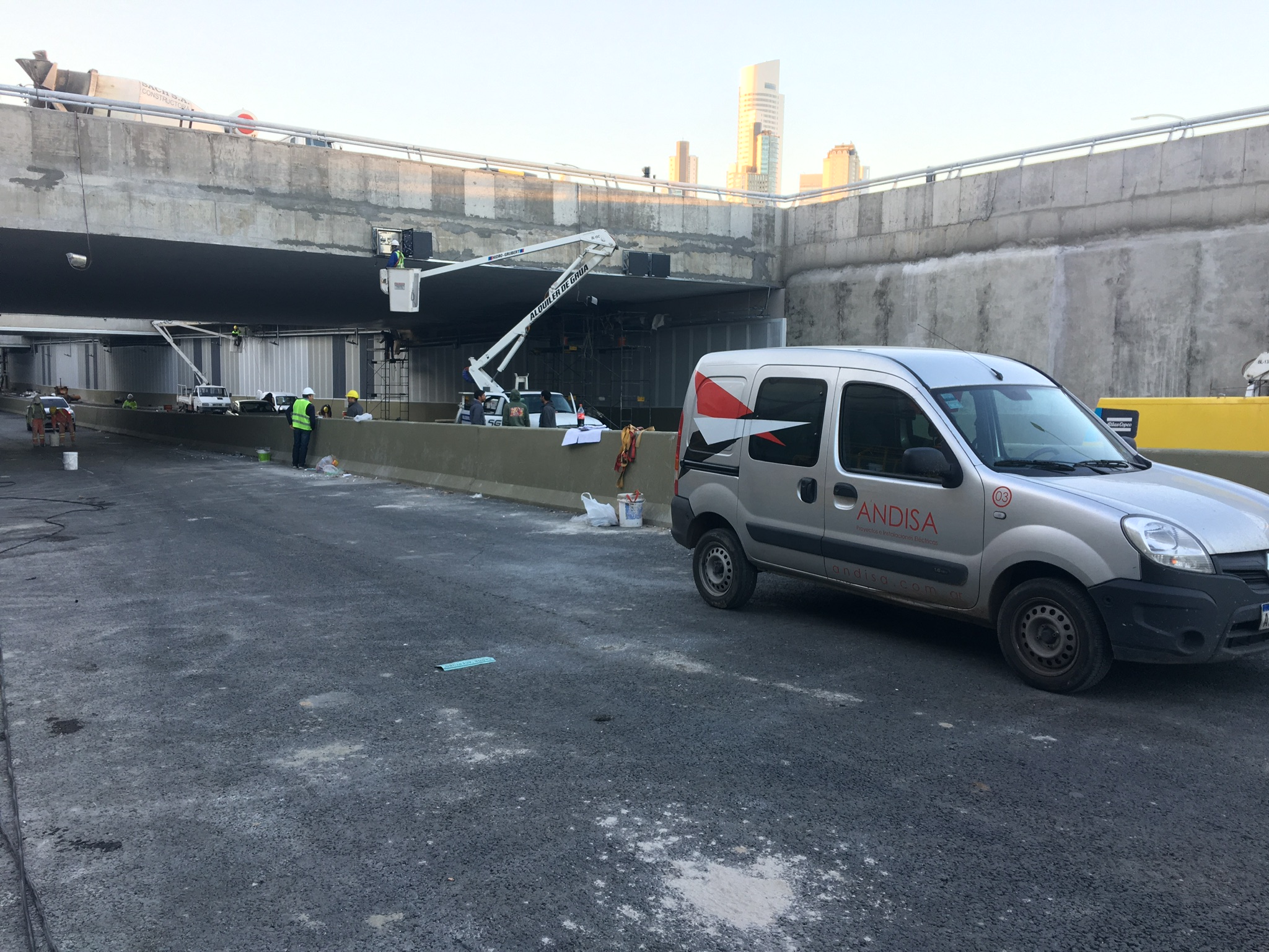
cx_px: 634
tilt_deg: -5.5
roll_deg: -0.9
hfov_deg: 61.7
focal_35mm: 29
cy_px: 476
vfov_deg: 48.2
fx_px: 1063
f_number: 2.2
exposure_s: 1/50
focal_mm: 4.15
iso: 32
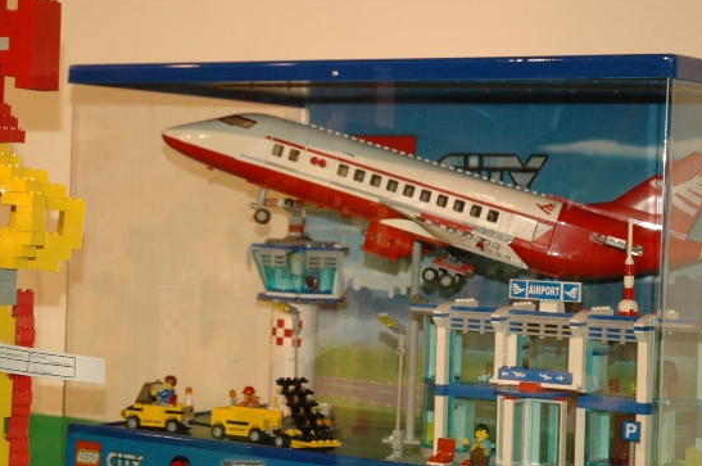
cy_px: 265
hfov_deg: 20.2
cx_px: 285
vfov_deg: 13.5
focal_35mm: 101
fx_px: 1967
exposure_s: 1/60
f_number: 4.5
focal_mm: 46
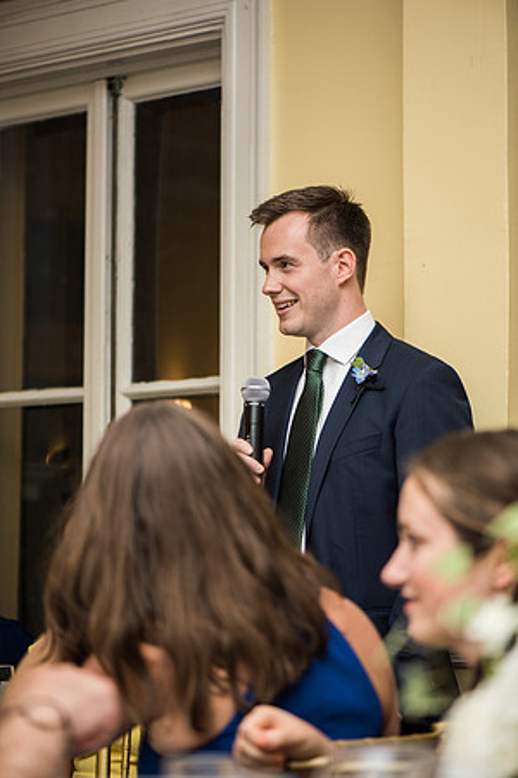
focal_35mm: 105
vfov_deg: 19.5
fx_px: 2266
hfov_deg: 13.0
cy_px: 389
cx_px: 259
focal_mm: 105
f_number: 2.8
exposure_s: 1/200
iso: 400
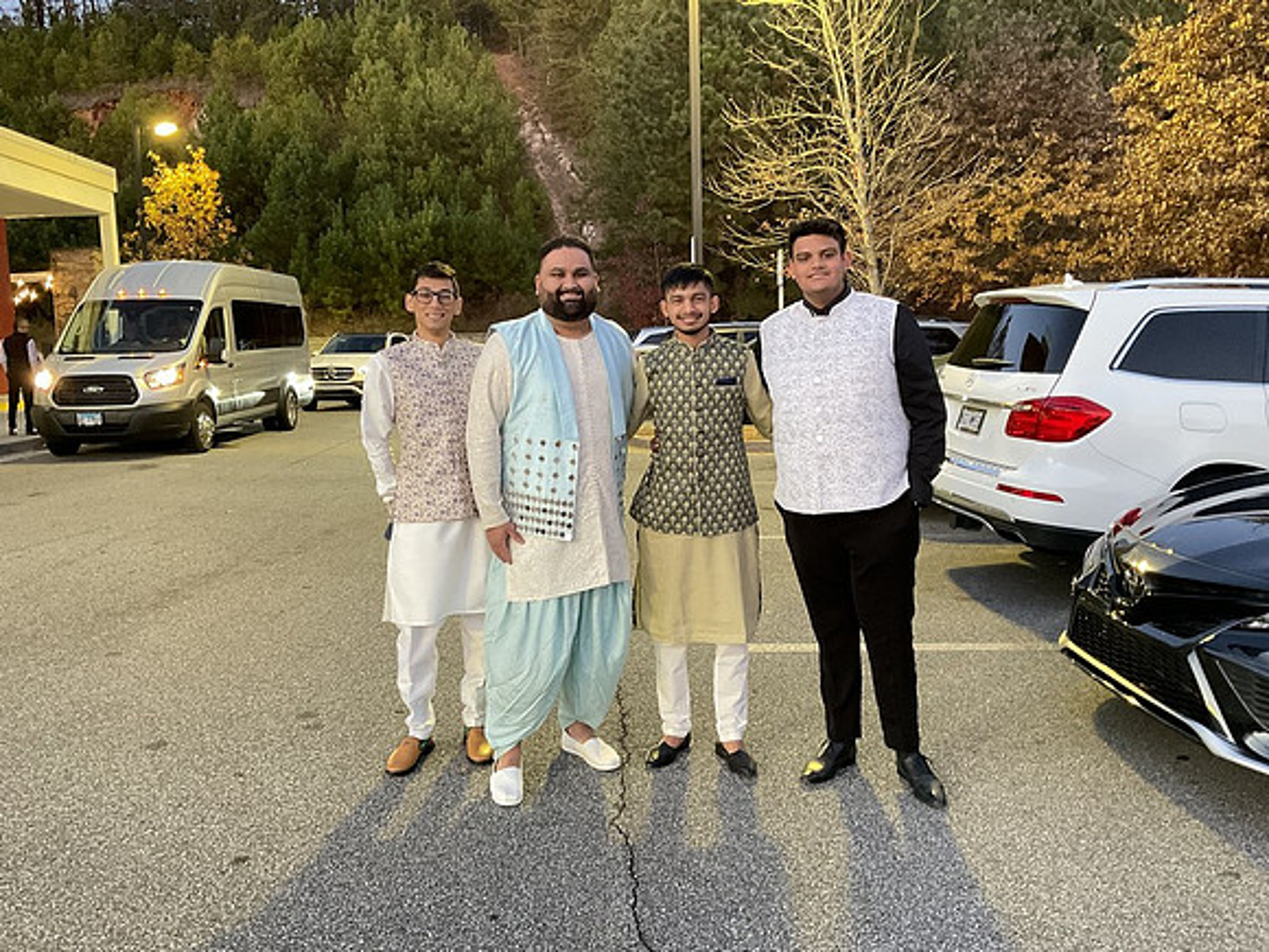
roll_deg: +1.2
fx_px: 1063
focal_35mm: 29
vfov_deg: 48.2
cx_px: 634
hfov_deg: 61.7
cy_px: 476
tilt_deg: -7.5
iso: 320
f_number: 1.8
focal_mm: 3
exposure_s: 1/49
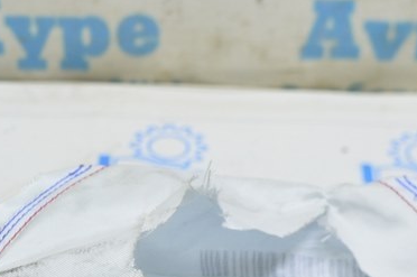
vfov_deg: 10.7
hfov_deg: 16.5
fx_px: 1434
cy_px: 380
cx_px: 219
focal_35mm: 124
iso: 400
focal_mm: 30
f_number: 5.6
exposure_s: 1/20
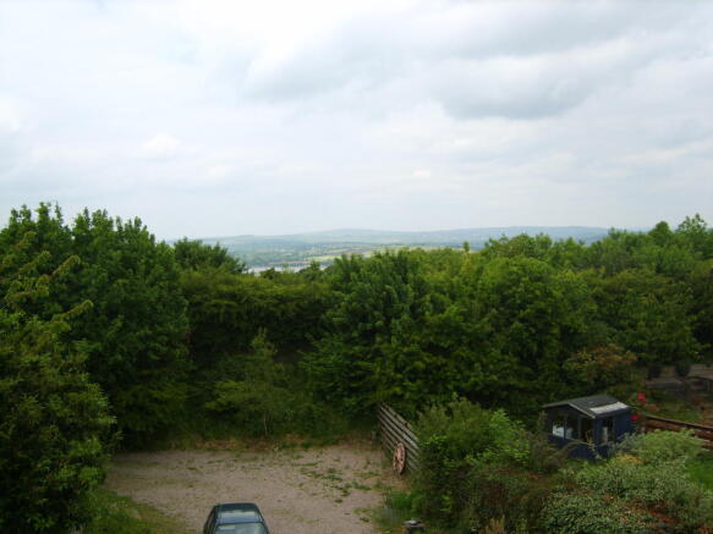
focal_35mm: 35
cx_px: 356
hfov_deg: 52.6
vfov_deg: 40.7
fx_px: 721
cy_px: 267
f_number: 2.8
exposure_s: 1/750
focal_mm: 7.4
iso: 50
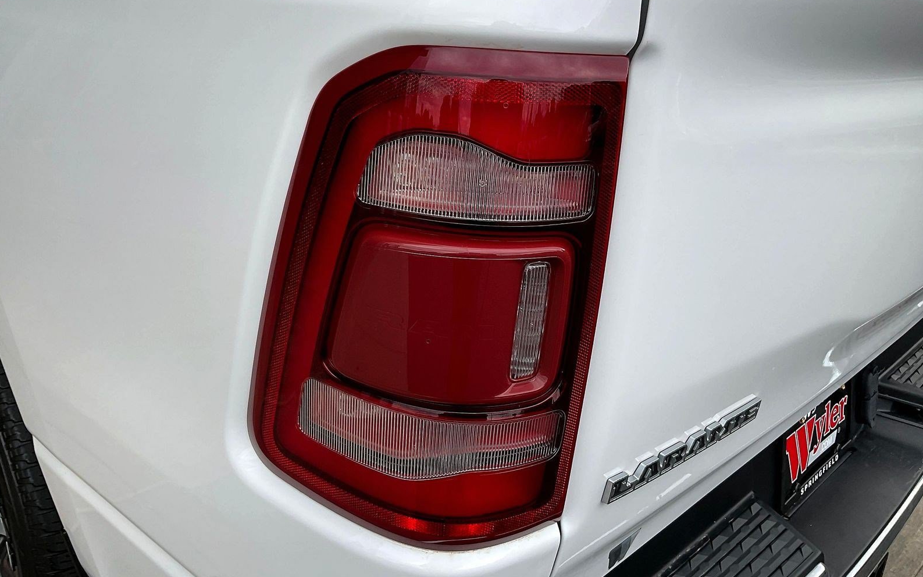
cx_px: 462
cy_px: 276
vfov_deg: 40.6
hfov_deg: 61.2
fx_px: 780
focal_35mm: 31
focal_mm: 3
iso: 16
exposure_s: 1/929
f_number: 1.8
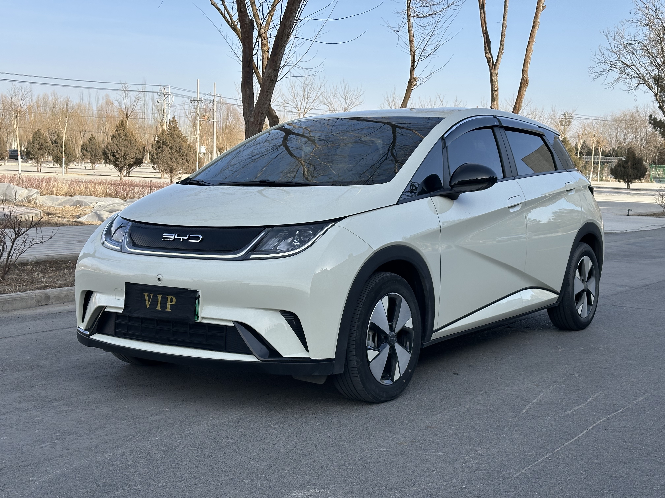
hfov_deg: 39.7
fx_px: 922
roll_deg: -1.2
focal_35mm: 48
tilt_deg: -6.4
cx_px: 332
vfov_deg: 30.3
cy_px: 249
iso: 64
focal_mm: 6.86
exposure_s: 1/2252
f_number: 1.78
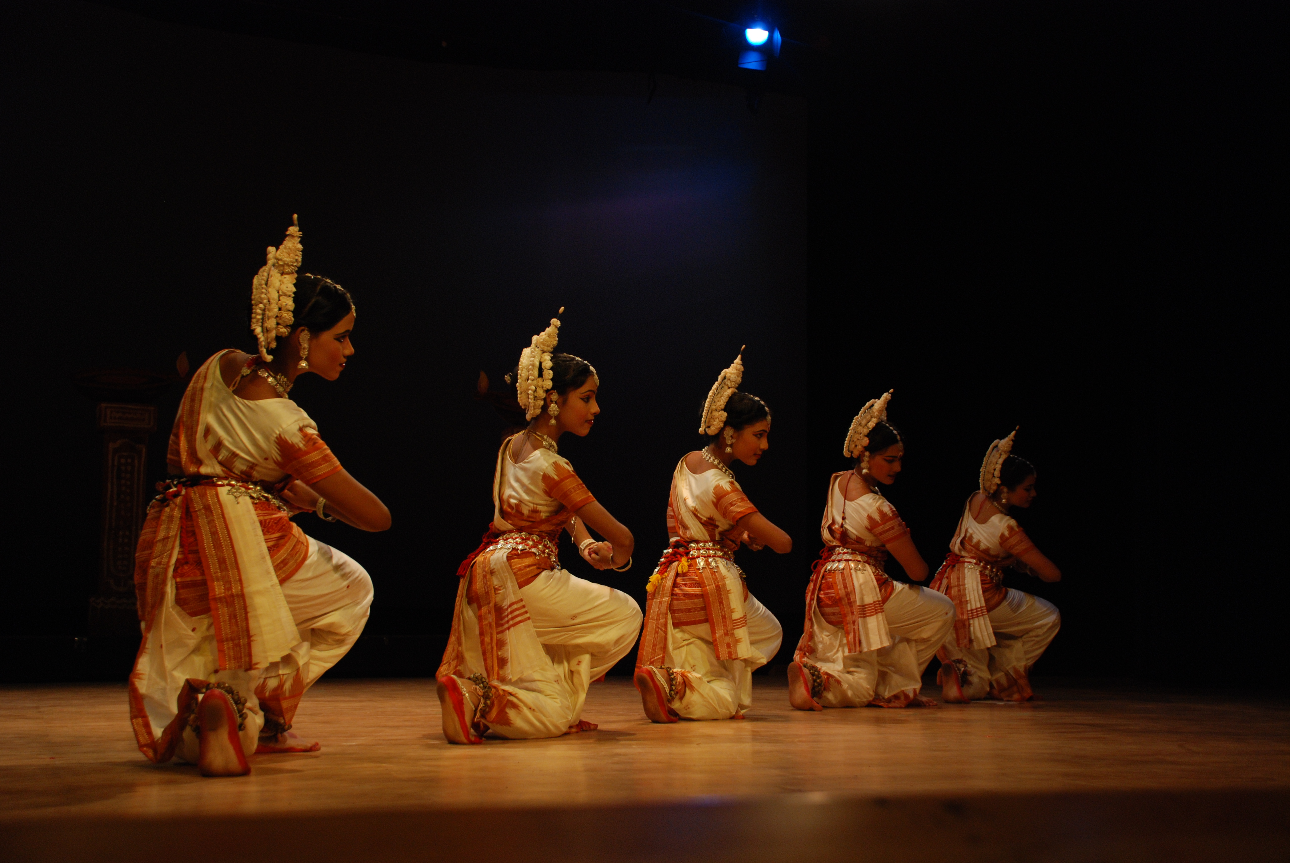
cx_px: 645
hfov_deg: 46.3
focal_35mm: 42
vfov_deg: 32.0
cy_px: 432
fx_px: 1507
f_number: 4
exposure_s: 1/100
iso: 400
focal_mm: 28
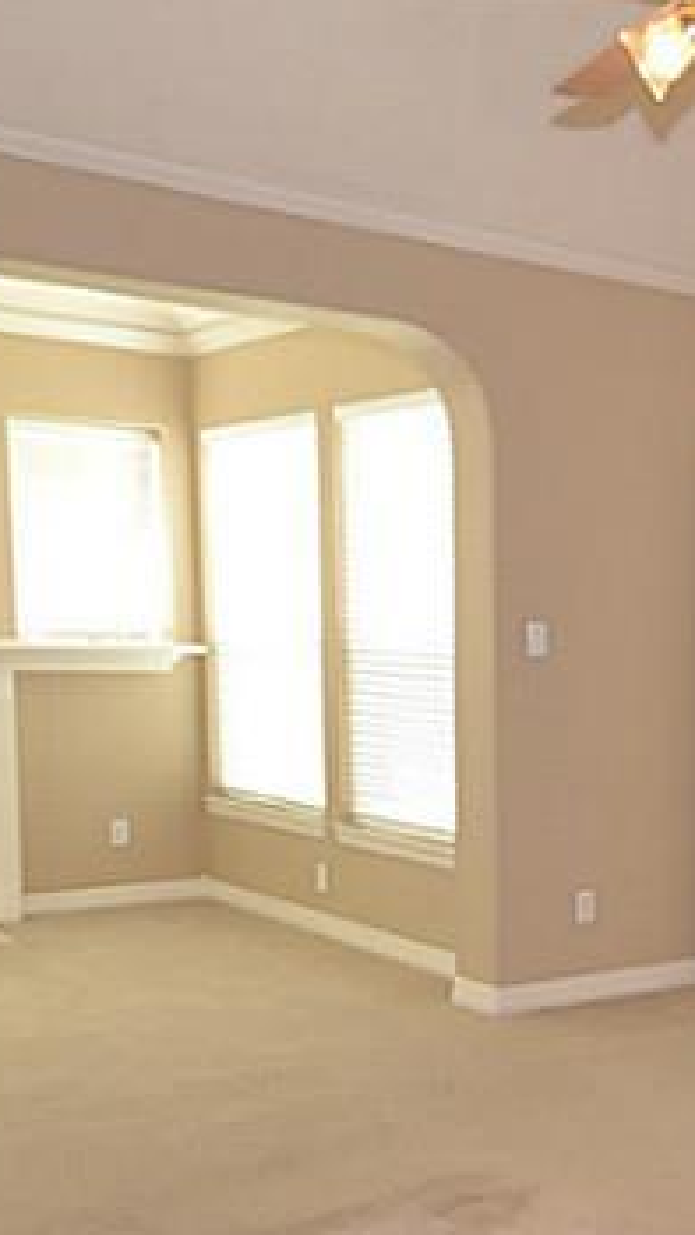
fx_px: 1506
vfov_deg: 44.1
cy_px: 801
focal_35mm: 46
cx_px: 850
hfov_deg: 23.6
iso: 400
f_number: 4
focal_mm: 10
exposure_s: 1/60
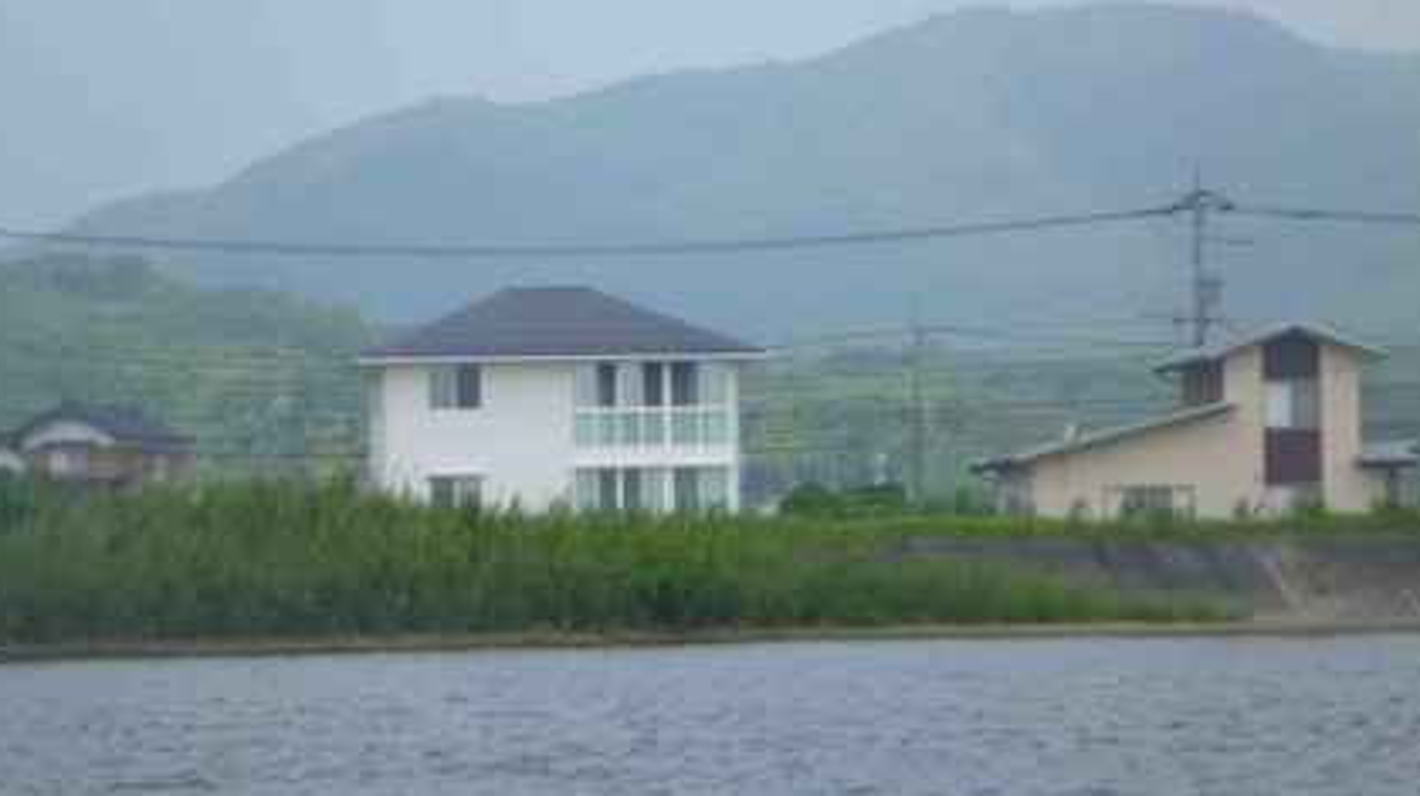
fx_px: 5644
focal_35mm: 150
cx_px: 688
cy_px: 430
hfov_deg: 14.3
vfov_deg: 8.1
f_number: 5.9
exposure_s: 1/500
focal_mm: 22.8
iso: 200
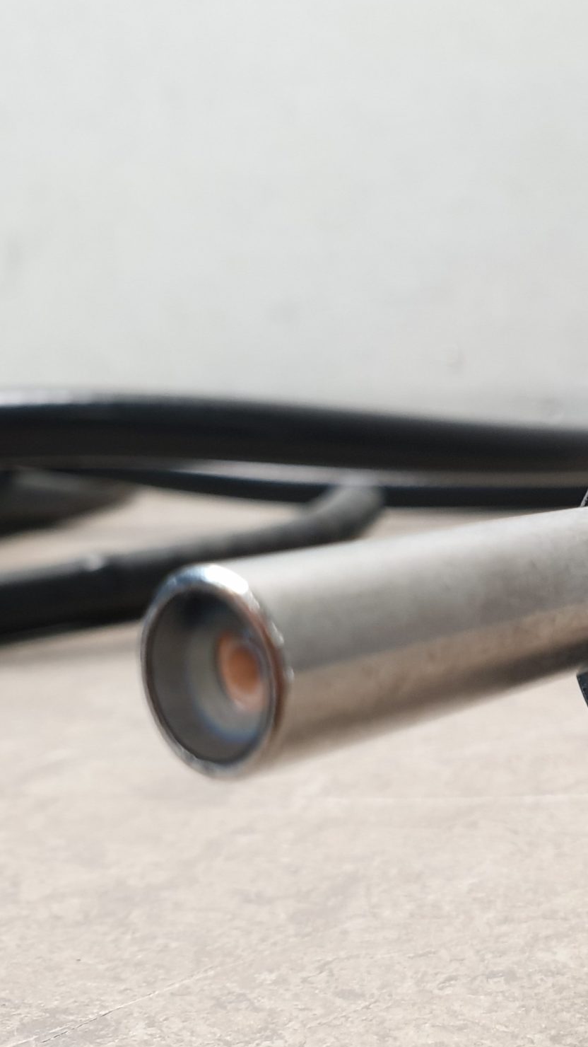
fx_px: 1359
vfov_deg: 42.1
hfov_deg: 22.2
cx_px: 735
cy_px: 536
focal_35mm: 49
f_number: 2.4
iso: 200
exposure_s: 1/50
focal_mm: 4.3
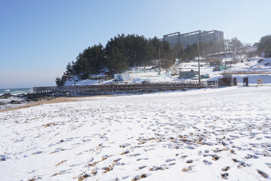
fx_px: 241
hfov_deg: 58.7
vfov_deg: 41.1
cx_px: 136
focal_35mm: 32
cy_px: 90
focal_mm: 32
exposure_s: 1/100
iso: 100
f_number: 16
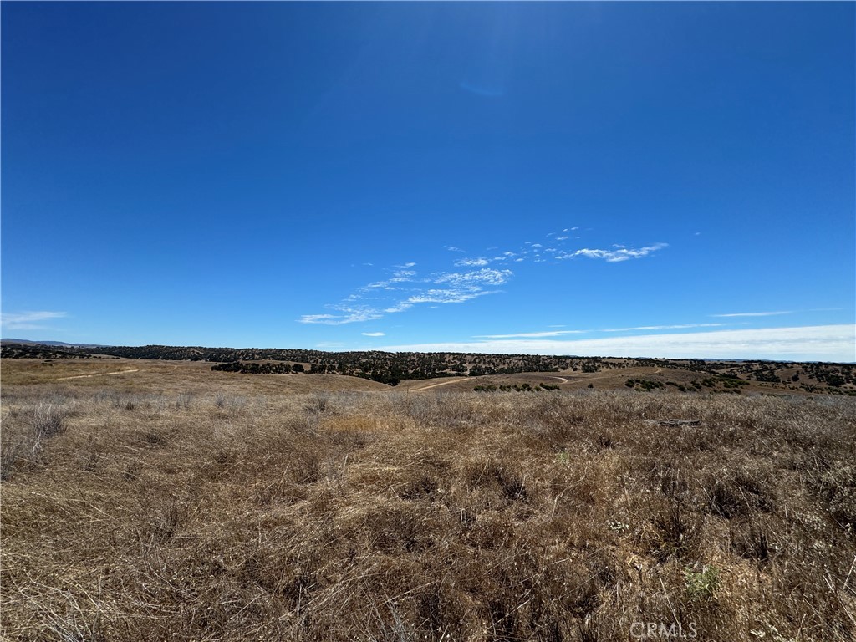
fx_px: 346
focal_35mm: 14
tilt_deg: +7.1
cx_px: 428
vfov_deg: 85.7
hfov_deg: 102.1
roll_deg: -0.6
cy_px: 321
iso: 50
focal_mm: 2.22
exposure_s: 1/3247
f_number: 2.2
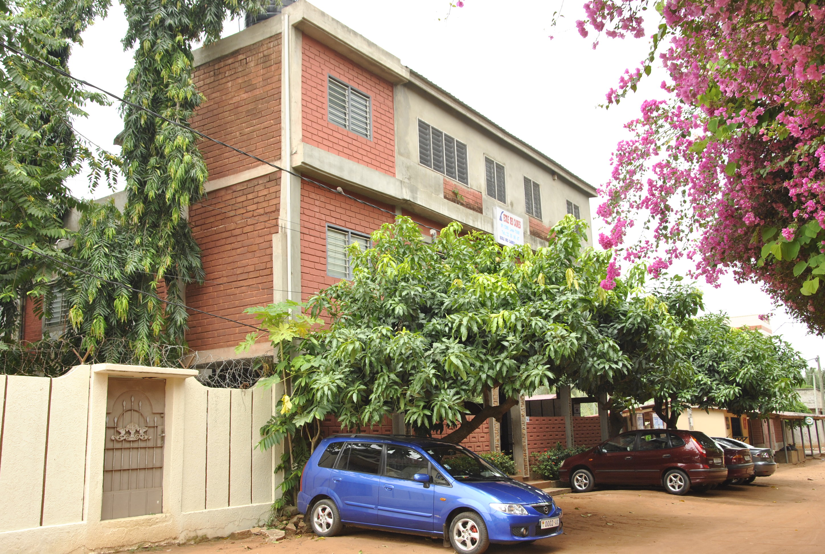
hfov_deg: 59.4
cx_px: 412
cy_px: 277
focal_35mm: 32
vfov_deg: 41.9
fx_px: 723
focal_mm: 21
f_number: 6.3
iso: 200
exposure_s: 1/160
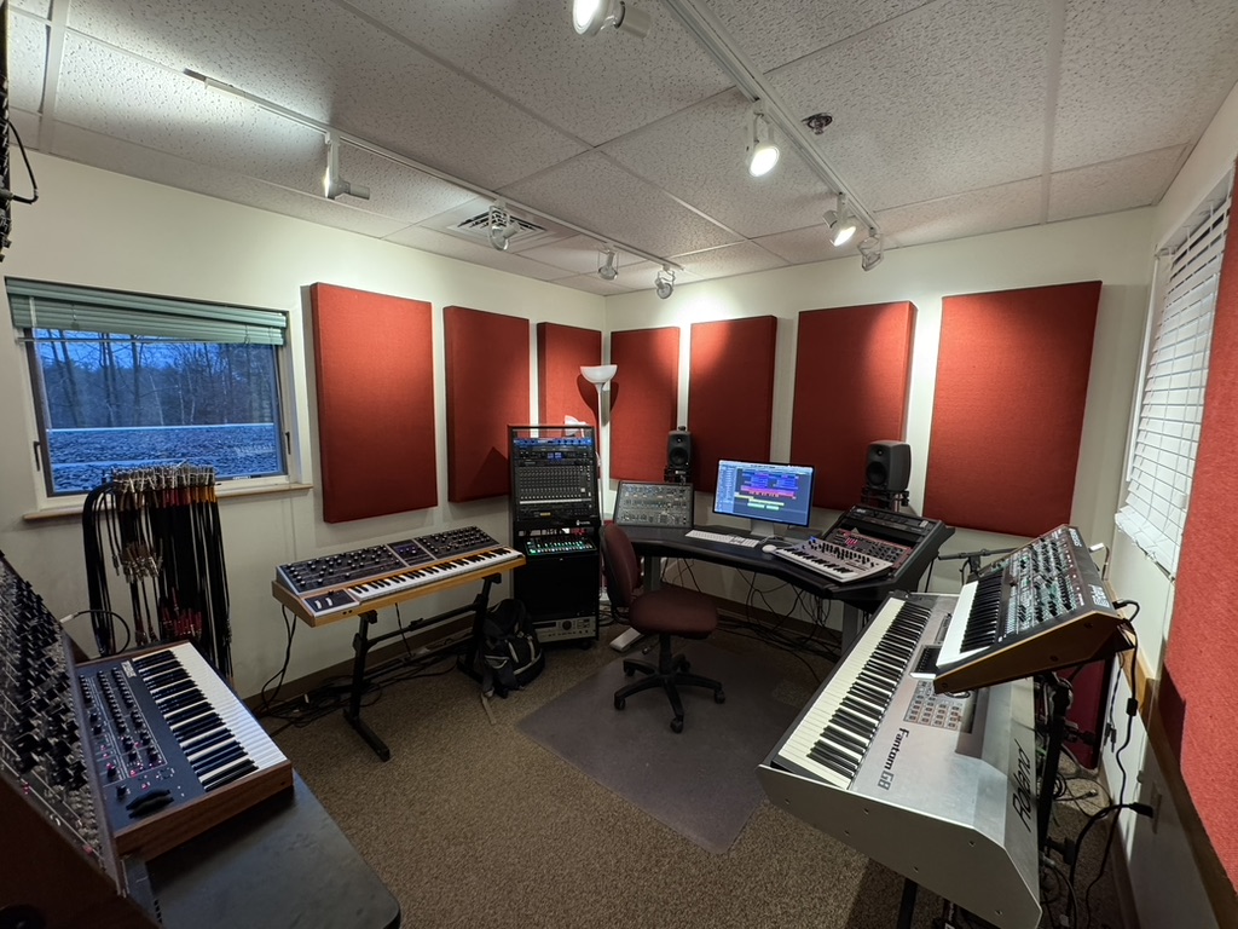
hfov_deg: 102.1
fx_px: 501
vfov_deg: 85.7
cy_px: 464
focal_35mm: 14
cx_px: 619
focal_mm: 2.22
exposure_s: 1/60
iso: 320
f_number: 2.2
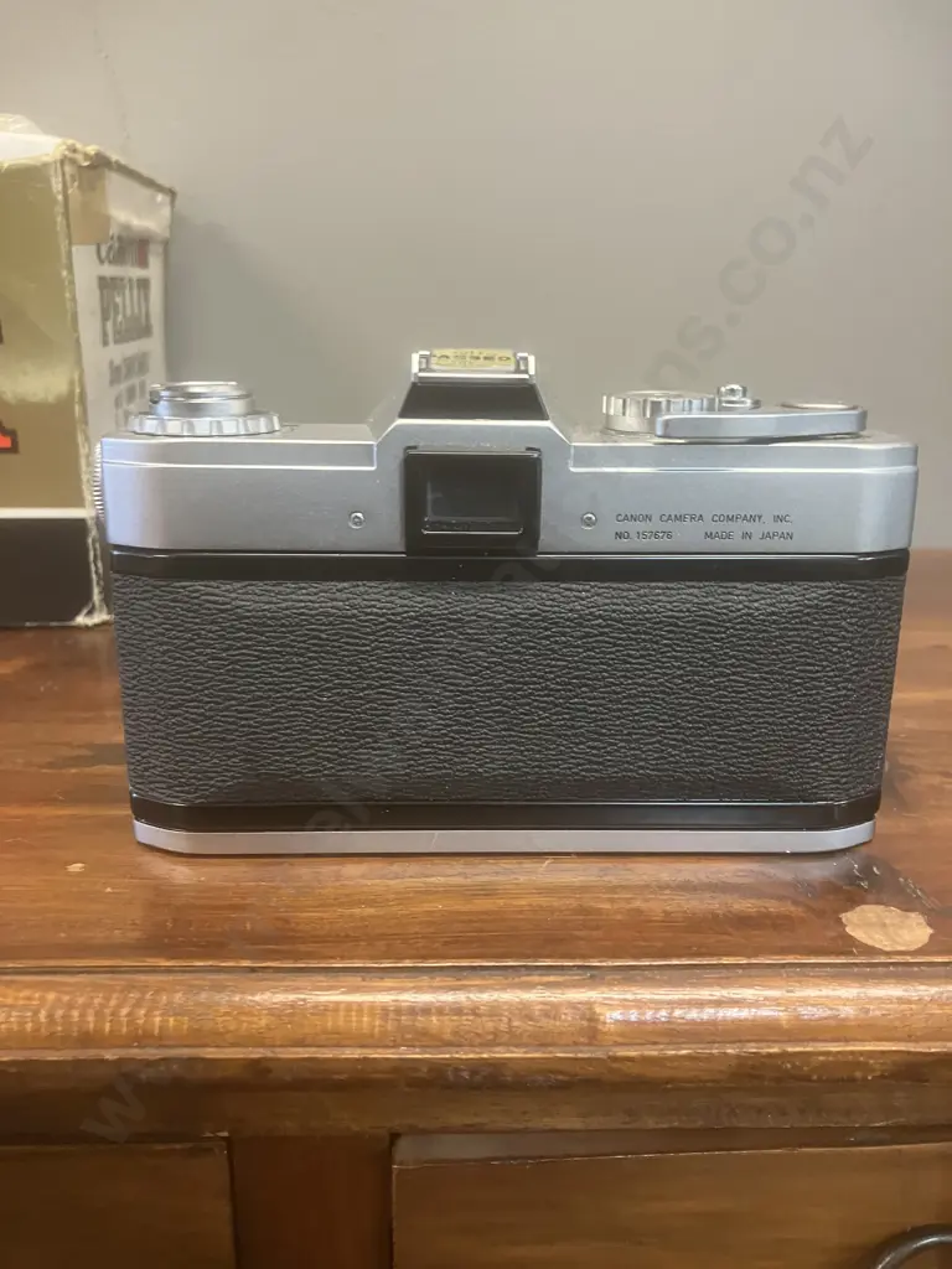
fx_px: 1027
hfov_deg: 49.7
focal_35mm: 28
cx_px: 476
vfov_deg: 63.4
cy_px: 634
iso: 320
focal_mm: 3.99
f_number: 1.8
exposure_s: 1/33
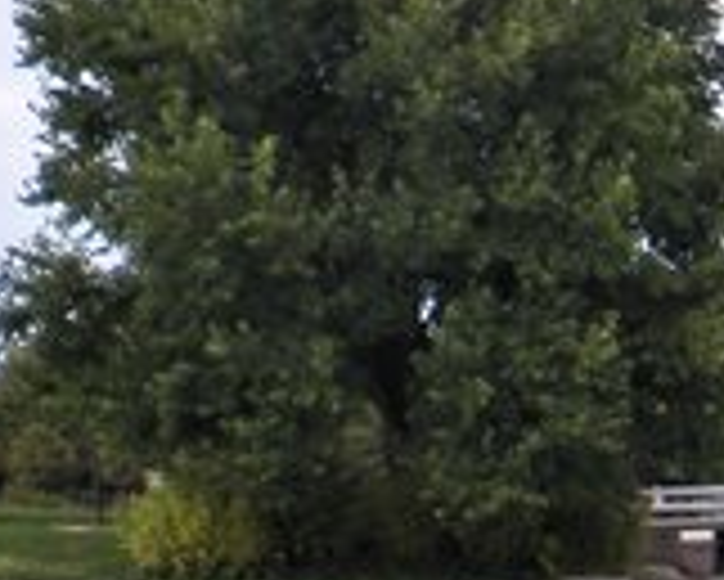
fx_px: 3752
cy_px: 1048
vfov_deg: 8.5
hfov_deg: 10.2
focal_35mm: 175
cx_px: 1448
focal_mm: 6.3
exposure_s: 1/30
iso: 80
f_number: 3.5
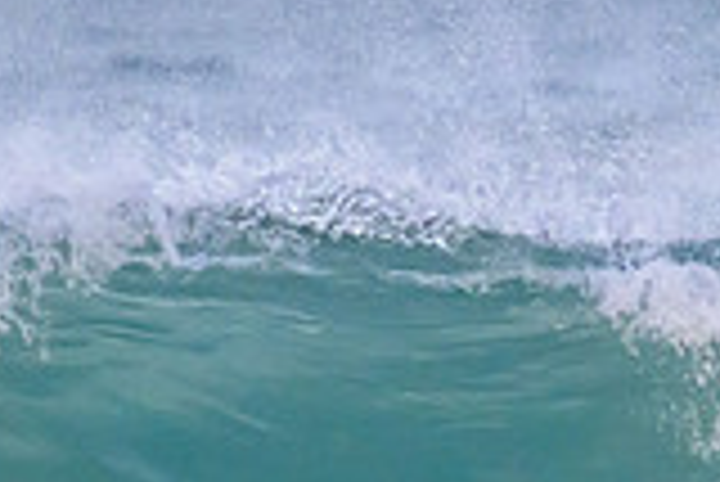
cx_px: 918
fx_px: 60473
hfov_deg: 0.7
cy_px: 529
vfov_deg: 0.5
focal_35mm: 3021
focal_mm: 800
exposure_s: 1/2000
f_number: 11
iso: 4000
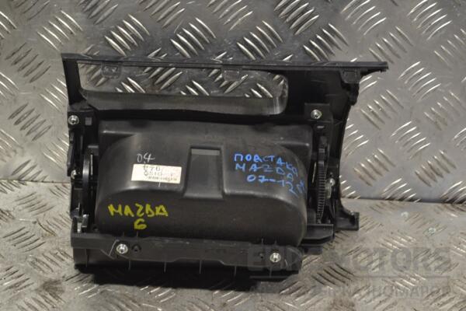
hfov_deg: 24.6
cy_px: 156
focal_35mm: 82
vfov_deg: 16.6
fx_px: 1068
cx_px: 233
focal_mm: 55
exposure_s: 1/60
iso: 560
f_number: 5.6
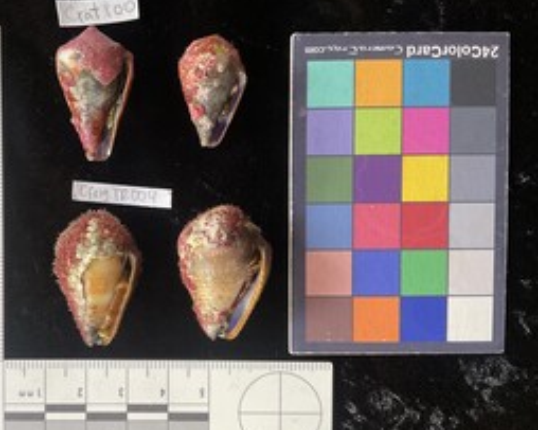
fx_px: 621
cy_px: 230
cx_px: 180
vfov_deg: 38.2
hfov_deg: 46.1
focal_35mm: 39
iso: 80
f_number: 1.8
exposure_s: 1/60
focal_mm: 3
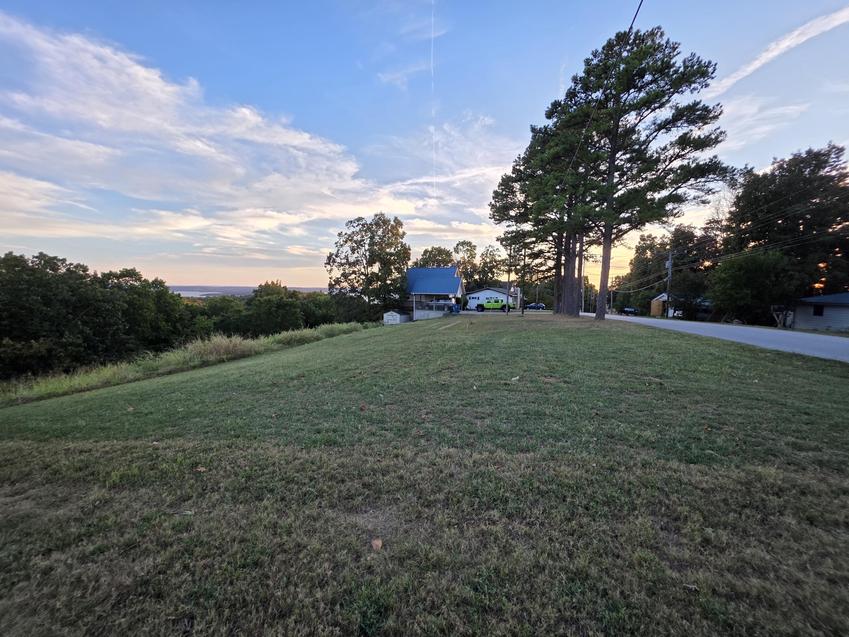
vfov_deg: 89.9
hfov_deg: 106.2
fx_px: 319
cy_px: 318
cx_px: 424
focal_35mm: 13
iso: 25
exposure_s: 1/120
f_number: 1.9
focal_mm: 2.2
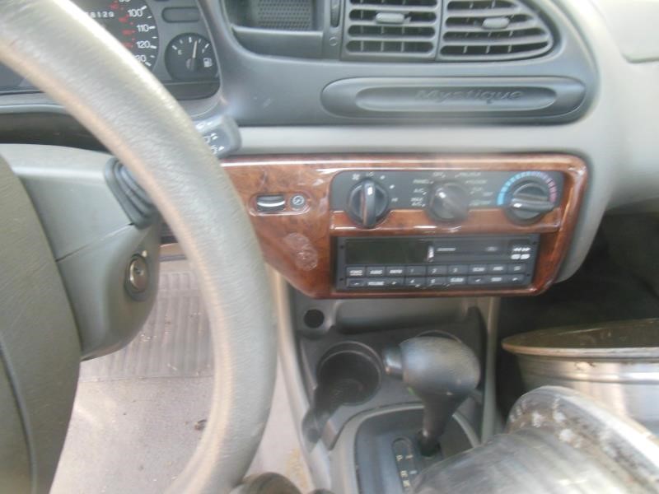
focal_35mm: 25
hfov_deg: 69.4
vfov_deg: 54.9
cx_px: 330
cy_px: 247
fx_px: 476
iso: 400
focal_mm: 4.5
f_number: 3.2
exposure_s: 1/80
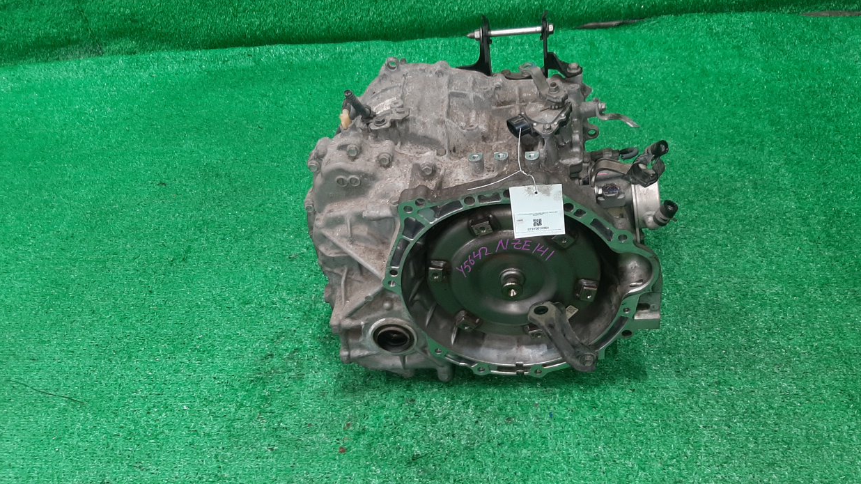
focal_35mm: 33
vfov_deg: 35.6
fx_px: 753
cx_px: 486
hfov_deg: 59.3
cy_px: 236
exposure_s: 1/50
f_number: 1.7
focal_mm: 3.93
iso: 130
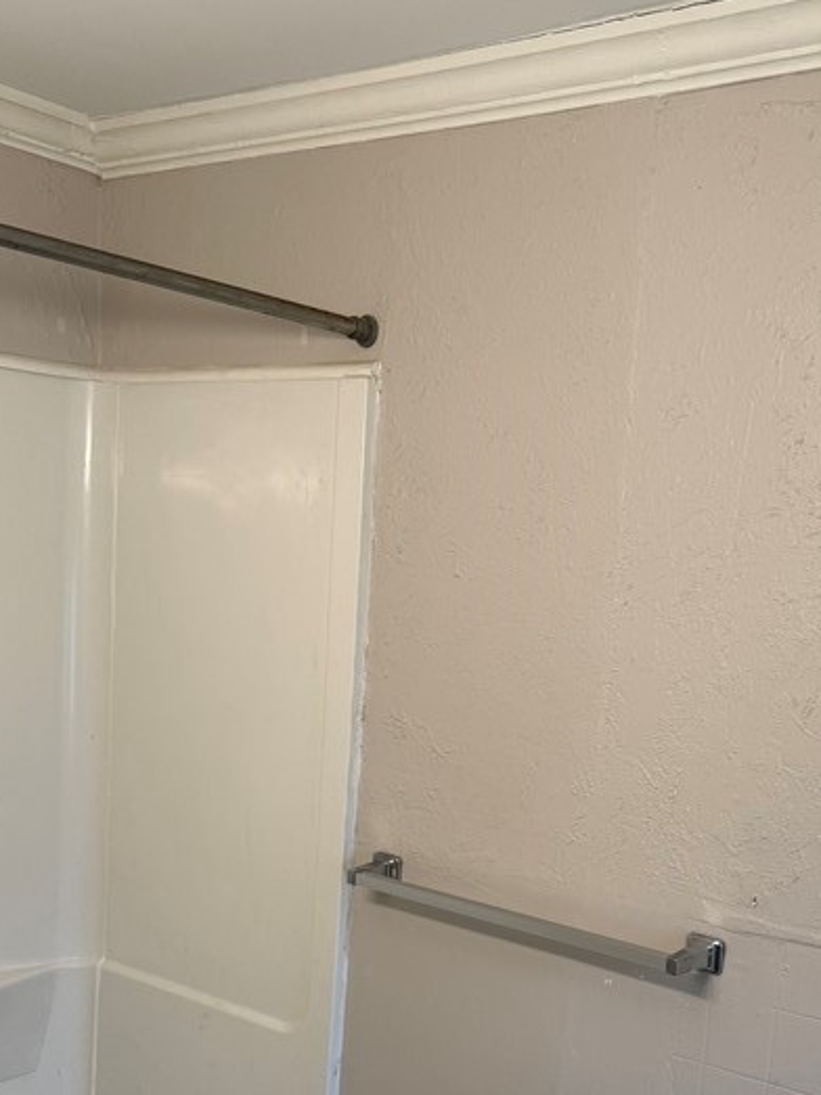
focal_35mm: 47
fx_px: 1487
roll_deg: -7.7
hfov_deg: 30.5
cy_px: 930
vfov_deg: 38.4
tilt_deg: -12.0
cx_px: 572
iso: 100
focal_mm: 6.76
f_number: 1.78
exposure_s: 1/120
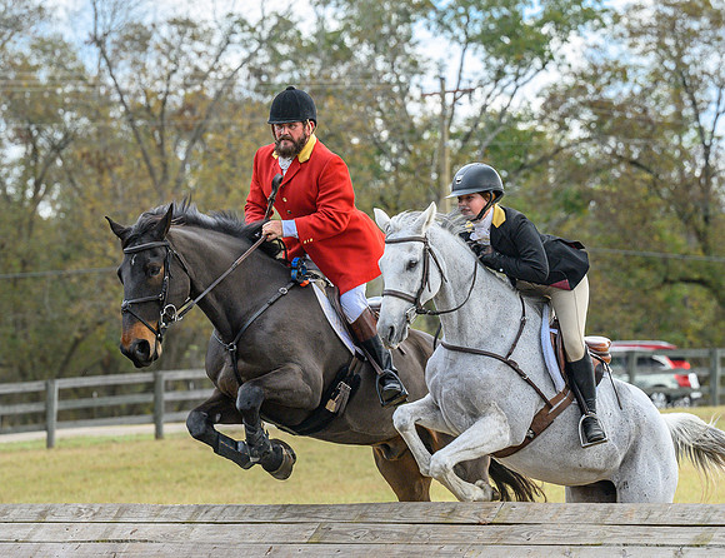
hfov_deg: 12.2
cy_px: 331
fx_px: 3390
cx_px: 360
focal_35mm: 160
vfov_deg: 9.4
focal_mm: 103
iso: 640
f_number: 3.5
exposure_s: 1/1000
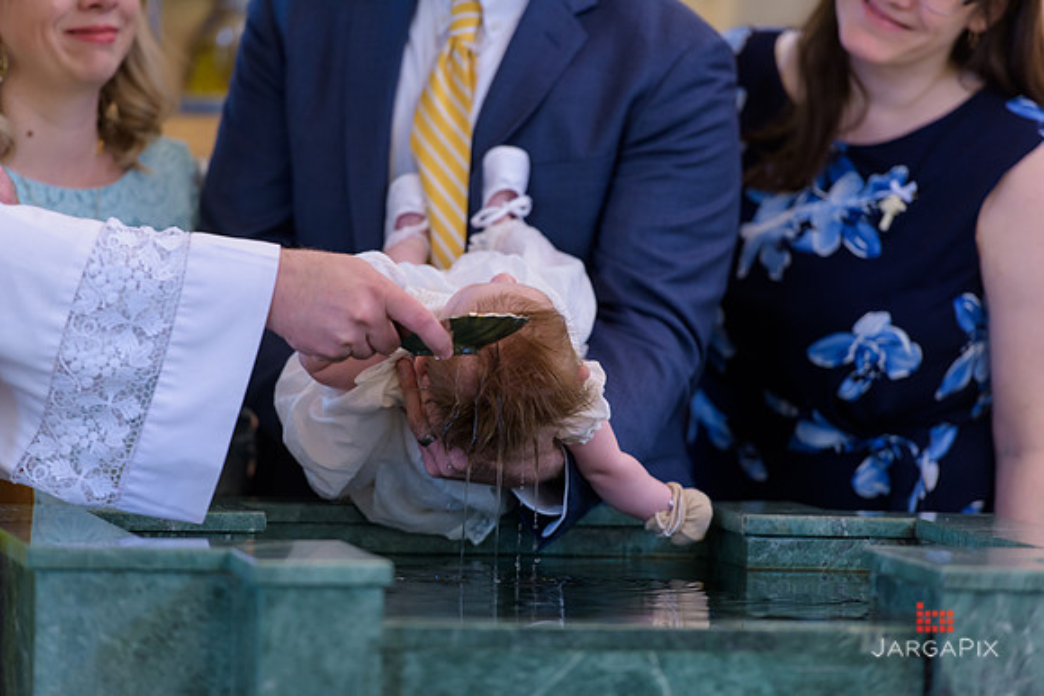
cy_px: 348
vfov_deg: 7.2
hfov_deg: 10.8
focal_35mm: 190
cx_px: 522
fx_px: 5511
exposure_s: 1/200
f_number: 3.2
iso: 1000
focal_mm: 190
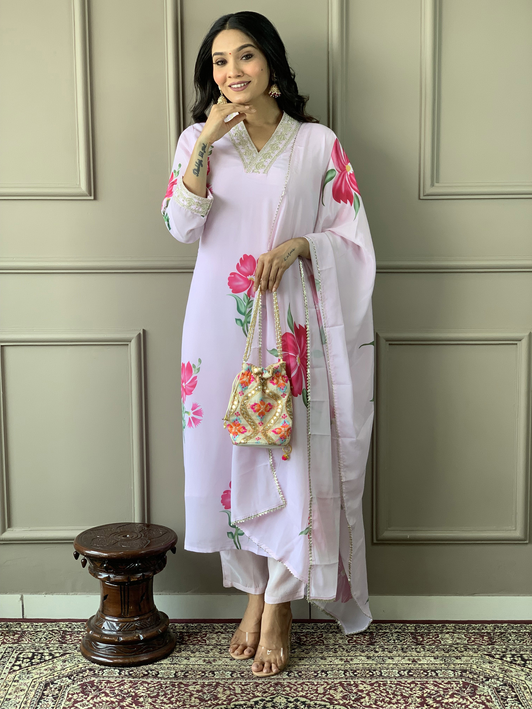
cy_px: 354
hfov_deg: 28.0
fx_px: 1066
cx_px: 266
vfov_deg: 36.8
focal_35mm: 52
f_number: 2.4
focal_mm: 6
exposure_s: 1/100
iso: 40
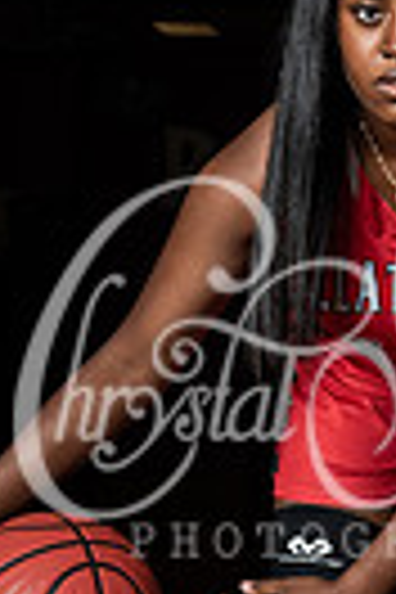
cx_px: 396
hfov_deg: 7.3
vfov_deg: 11.0
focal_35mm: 187
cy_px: 333
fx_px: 3085
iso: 320
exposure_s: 1/200
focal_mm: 55
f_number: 14
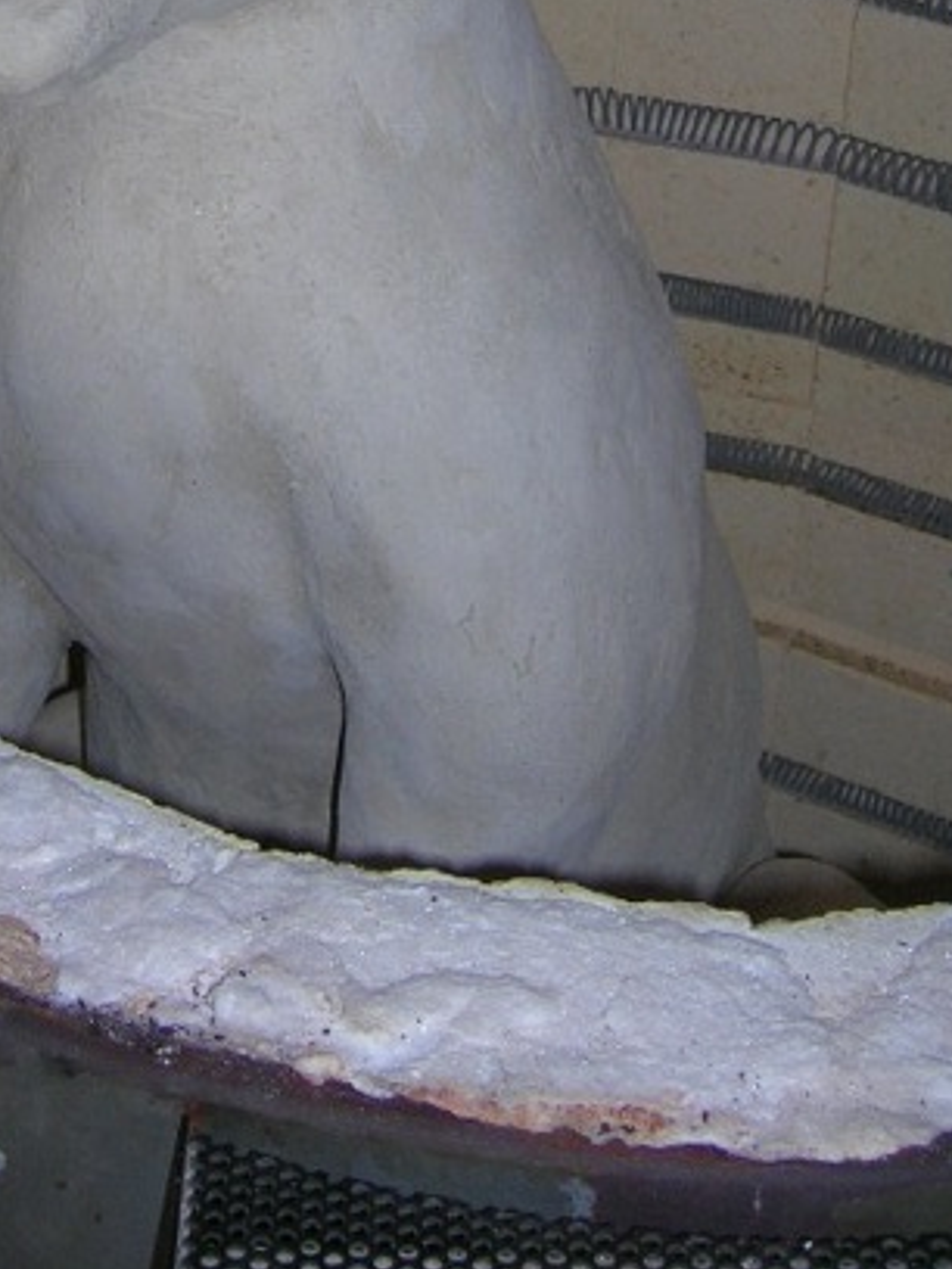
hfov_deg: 19.6
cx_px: 369
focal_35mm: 75
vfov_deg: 24.5
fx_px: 2750
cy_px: -62
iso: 50
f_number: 2.9
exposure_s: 1/60.1
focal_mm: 5.7
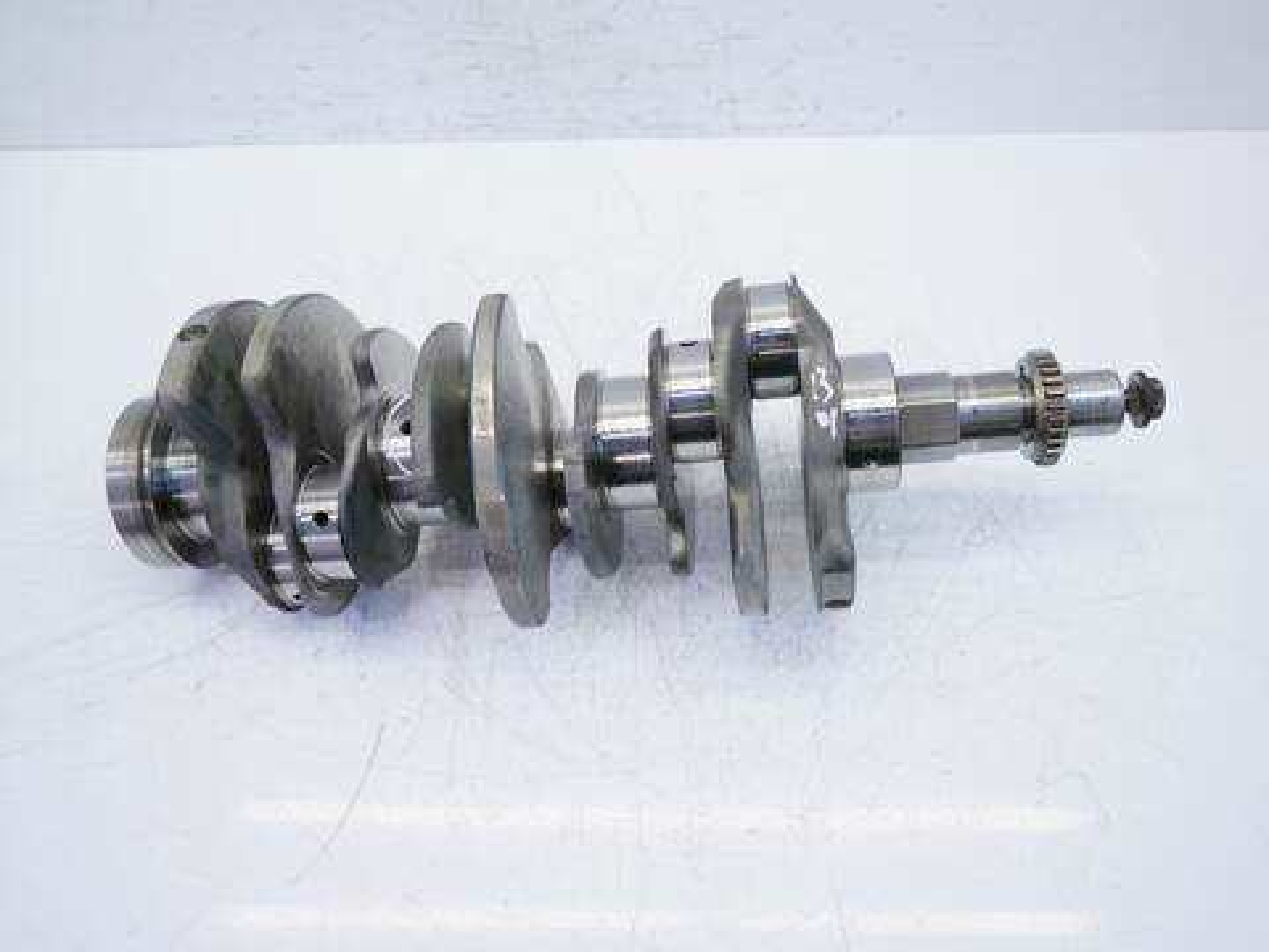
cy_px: 476
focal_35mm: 30
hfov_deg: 60.0
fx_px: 1100
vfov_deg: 46.8
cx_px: 634
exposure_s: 1/80
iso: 200
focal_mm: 15
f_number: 3.7
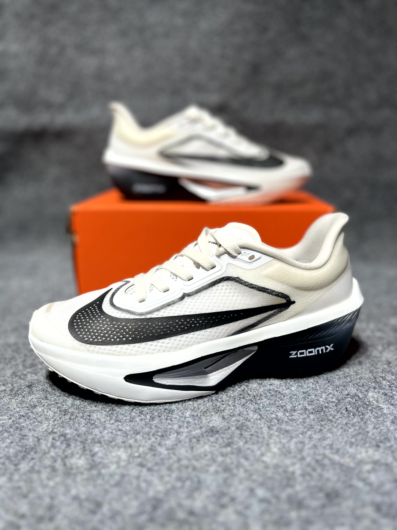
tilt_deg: -14.1
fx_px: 398
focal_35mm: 26
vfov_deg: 67.3
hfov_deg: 53.1
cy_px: 265
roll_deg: +0.7
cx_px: 198
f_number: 1.6
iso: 40
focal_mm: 5.1
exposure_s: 1/185
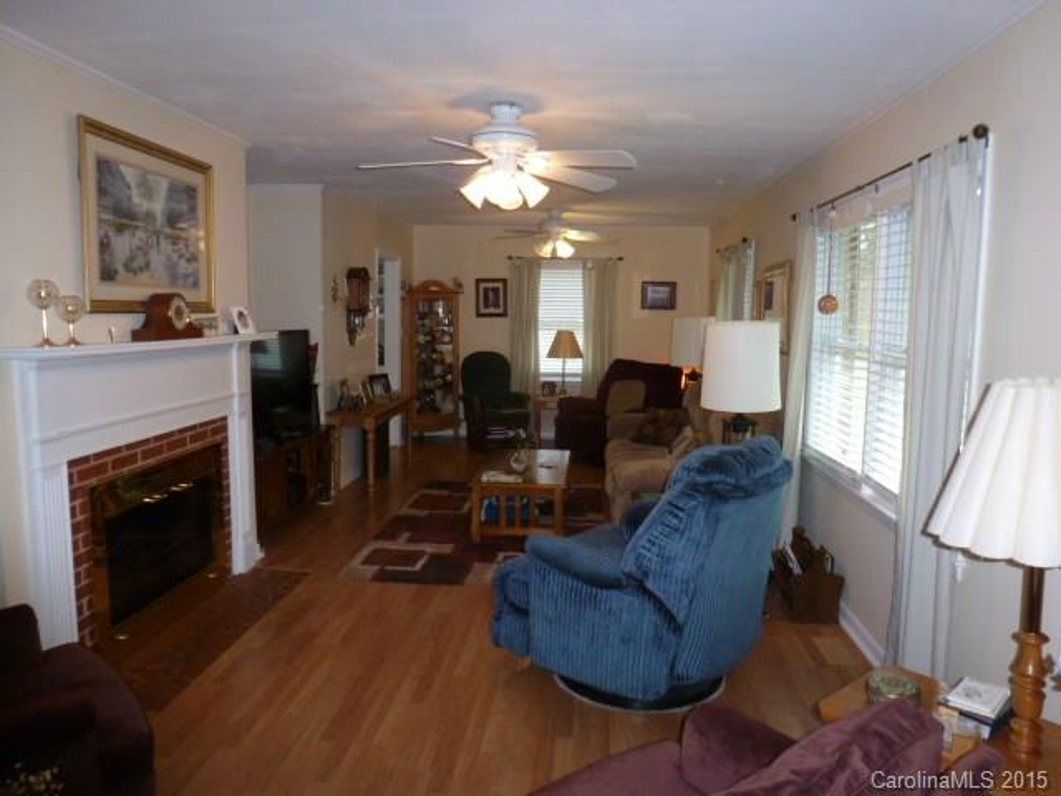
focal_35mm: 24
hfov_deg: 71.6
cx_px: 530
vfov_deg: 56.8
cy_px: 398
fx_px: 736
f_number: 3.3
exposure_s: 1/60
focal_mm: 4.3
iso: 320
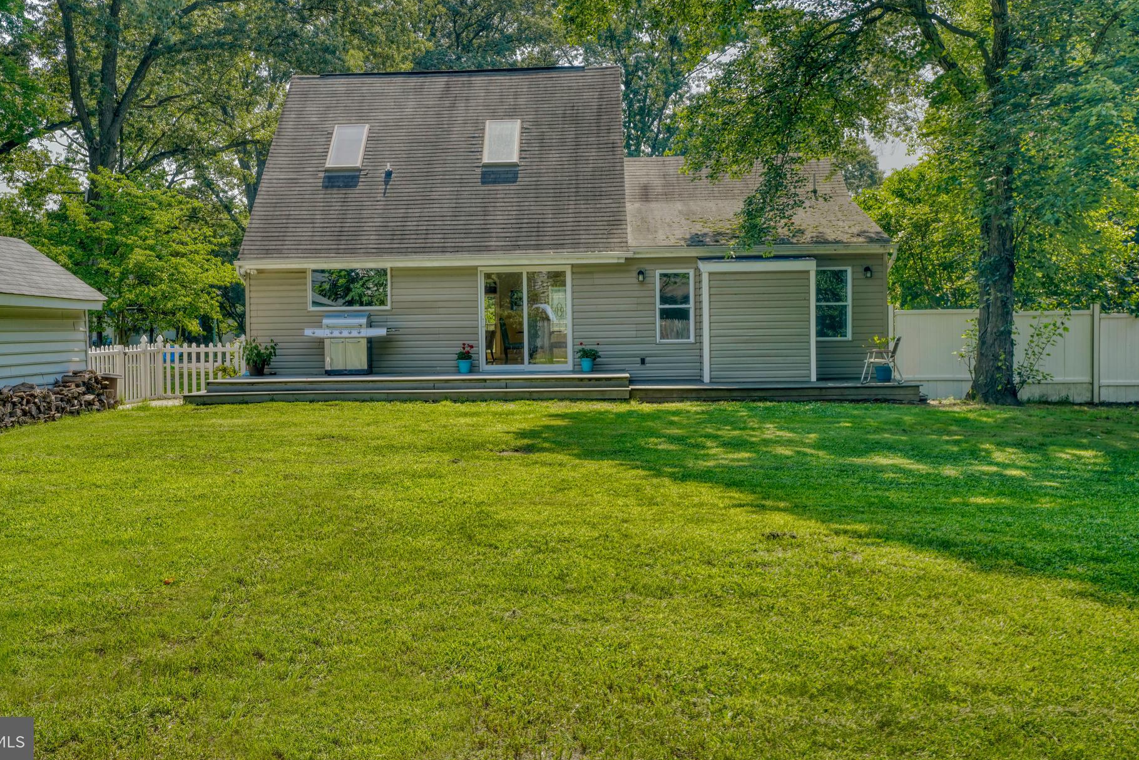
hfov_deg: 53.1
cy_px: 335
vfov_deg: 36.8
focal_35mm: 36
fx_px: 1139
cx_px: 536
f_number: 7.1
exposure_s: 1/400
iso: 640
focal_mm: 32
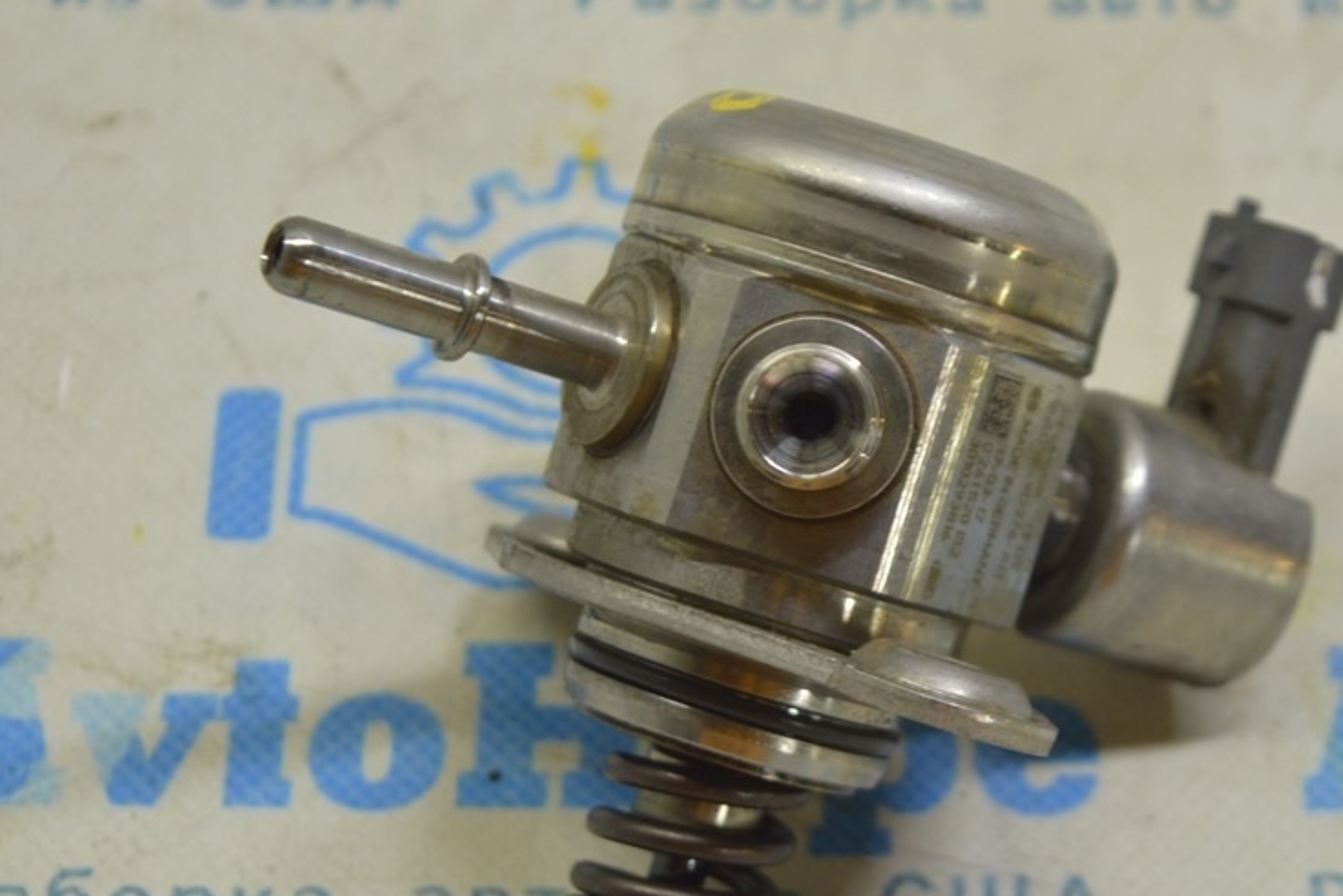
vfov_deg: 11.9
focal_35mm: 115
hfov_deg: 17.8
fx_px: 4279
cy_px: 599
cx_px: 832
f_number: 5.6
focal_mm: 55
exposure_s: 1/25
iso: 400
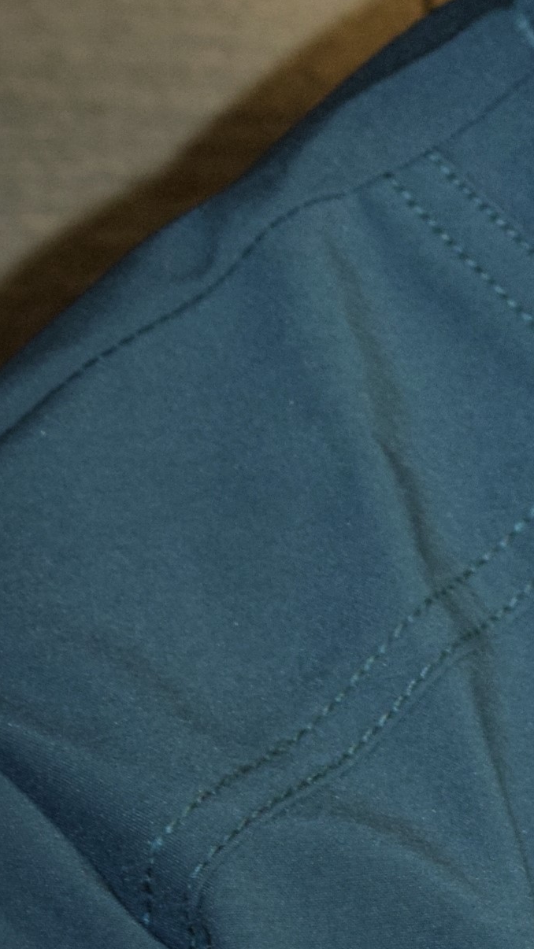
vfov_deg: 5.5
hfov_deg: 3.1
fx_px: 9847
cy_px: -198
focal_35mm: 391
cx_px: 1320
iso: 640
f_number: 5.6
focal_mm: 50
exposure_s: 1/30
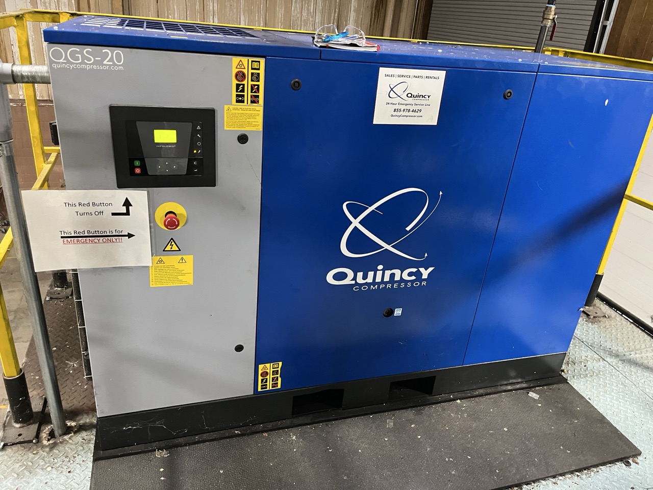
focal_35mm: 26
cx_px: 326
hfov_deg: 67.3
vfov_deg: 53.1
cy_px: 245
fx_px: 490
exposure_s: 1/40
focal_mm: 5.1
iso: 500
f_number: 1.6
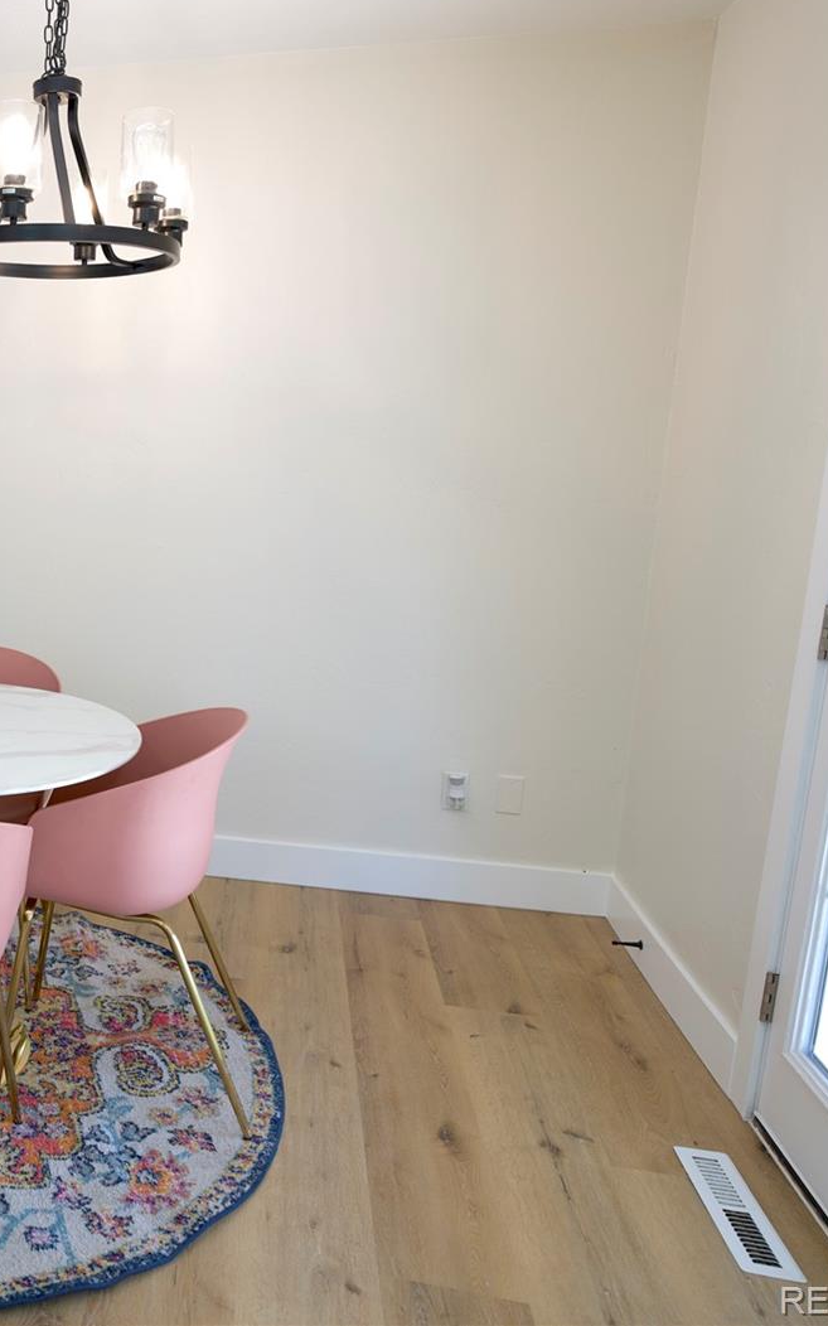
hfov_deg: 36.0
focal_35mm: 31
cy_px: 655
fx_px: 1120
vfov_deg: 61.2
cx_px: -24
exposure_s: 1/100
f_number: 3.5
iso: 320
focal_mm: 20
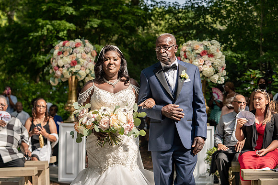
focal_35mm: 75
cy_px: 86
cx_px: 130
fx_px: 576
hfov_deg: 27.1
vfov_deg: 18.3
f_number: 4
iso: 200
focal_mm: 70
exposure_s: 1/1250
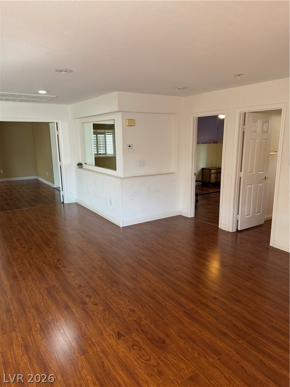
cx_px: 145
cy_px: 194
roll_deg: -0.1
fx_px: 268
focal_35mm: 24
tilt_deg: -8.8
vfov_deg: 71.6
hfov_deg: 56.8
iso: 200
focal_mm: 6.76
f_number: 1.78
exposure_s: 1/98
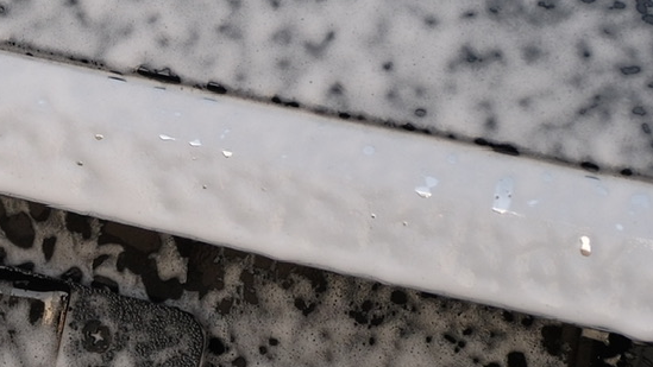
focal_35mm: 167
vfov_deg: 7.3
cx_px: -234
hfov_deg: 12.4
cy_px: 56
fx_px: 2892
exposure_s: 1/100
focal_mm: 25.6
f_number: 4.4
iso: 400
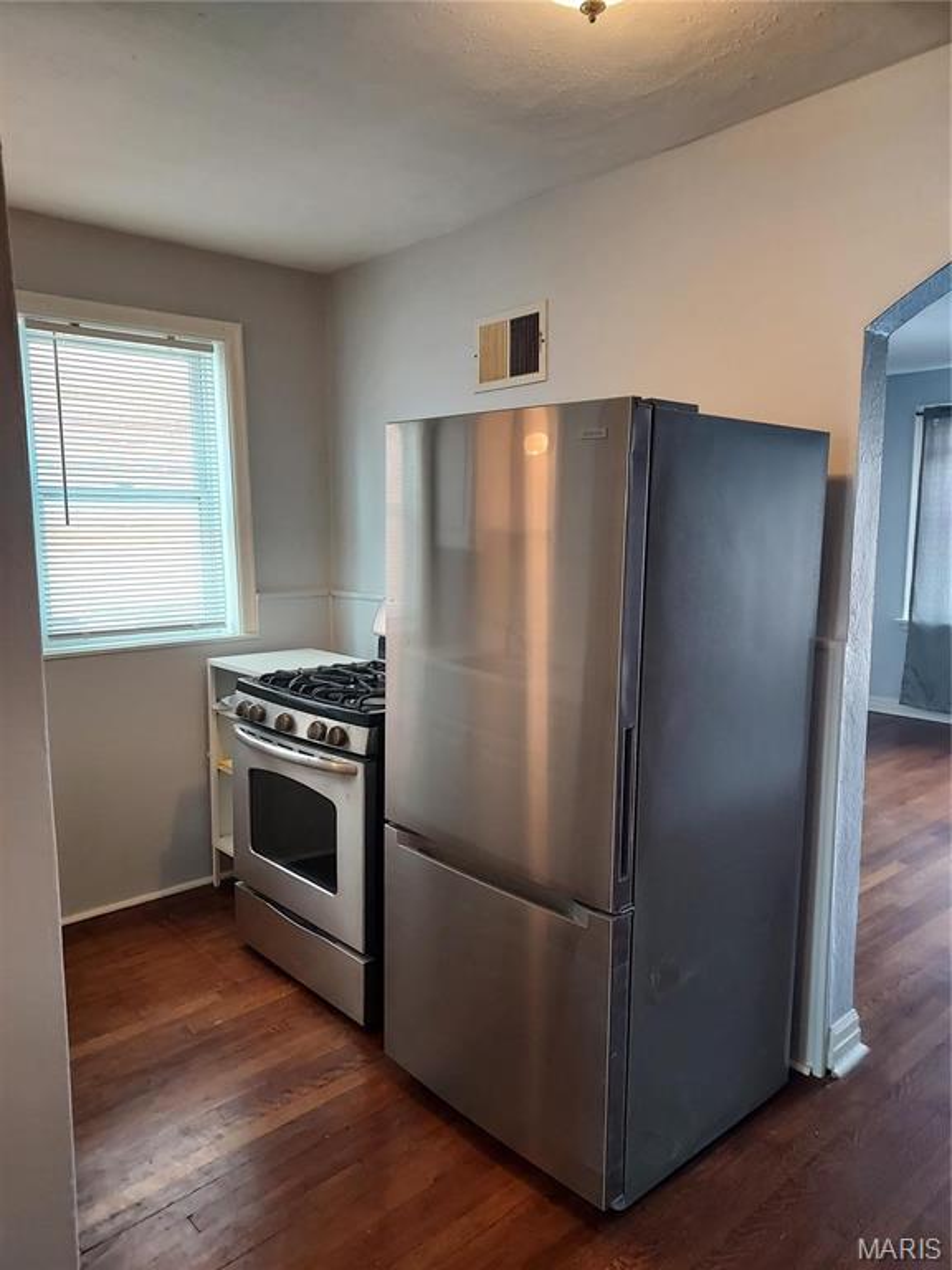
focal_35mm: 24
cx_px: 476
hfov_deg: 56.8
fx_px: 880
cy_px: 635
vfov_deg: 71.6
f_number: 1.8
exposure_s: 1/60
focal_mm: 4.6
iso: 200
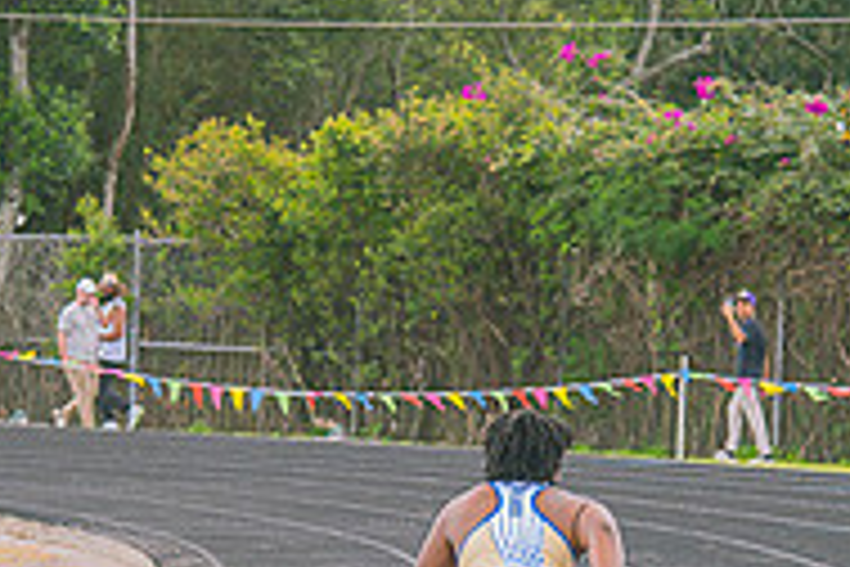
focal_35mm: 230
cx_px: 513
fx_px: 5430
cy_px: 522
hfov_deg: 8.9
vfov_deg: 6.0
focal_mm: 75
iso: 200
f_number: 4
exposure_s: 1/200
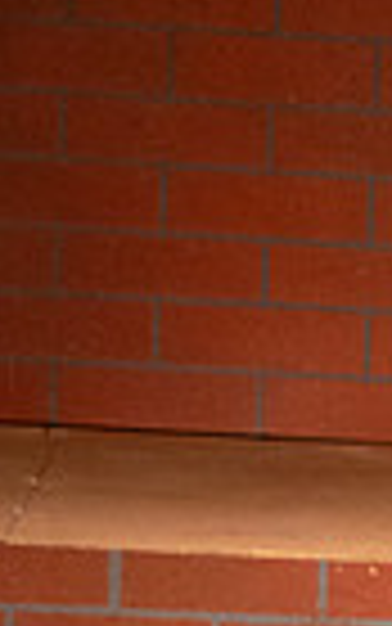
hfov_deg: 0.8
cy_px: 649
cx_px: 1302
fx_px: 26809
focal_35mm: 1570
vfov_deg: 1.3
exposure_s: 1/160
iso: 7200
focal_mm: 370
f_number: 6.3
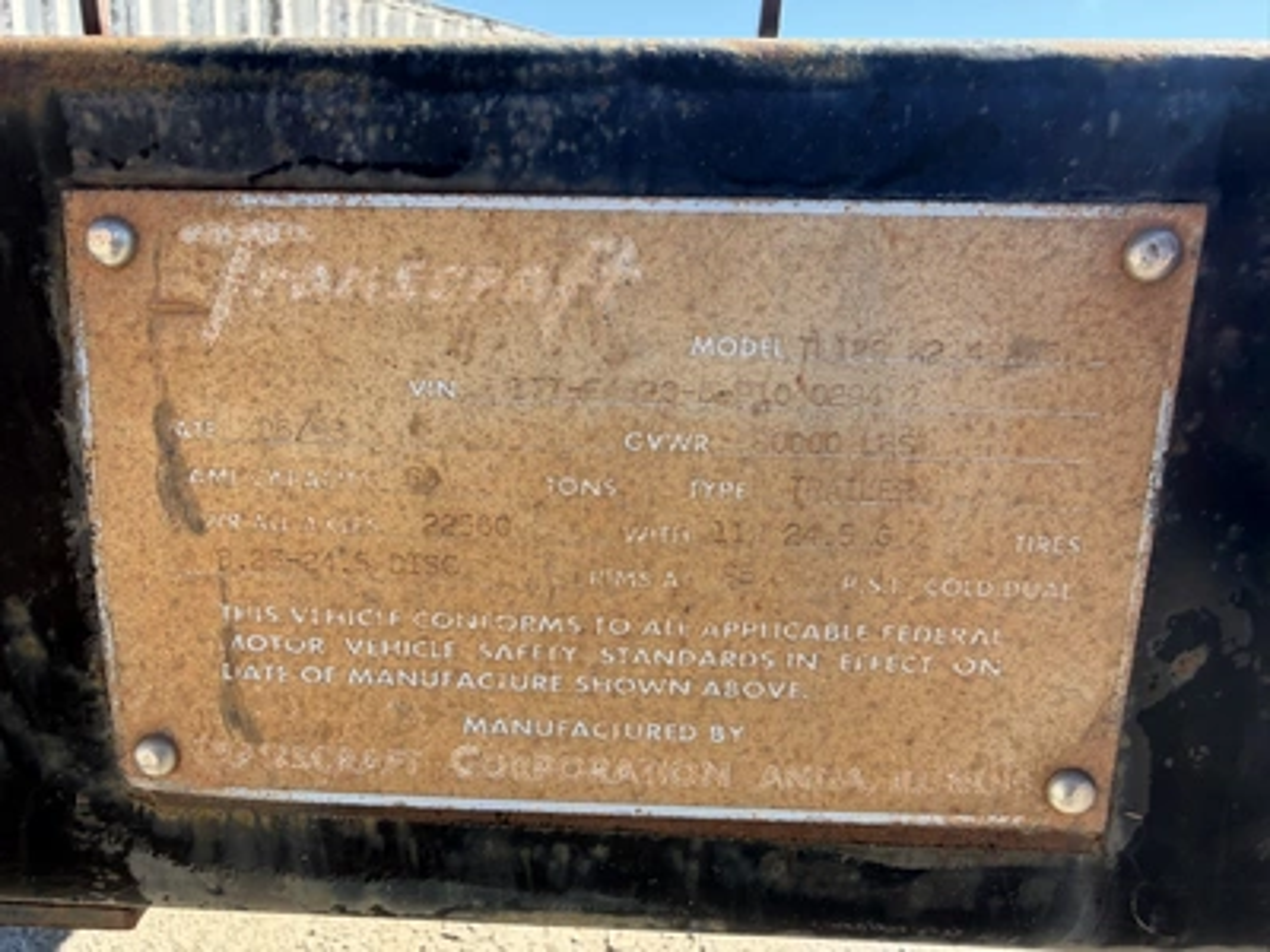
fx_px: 881
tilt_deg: -10.7
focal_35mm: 24
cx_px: 635
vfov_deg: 56.8
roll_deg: -1.5
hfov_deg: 71.6
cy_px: 476
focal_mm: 2.22
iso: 40
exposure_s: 1/507
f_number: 2.2
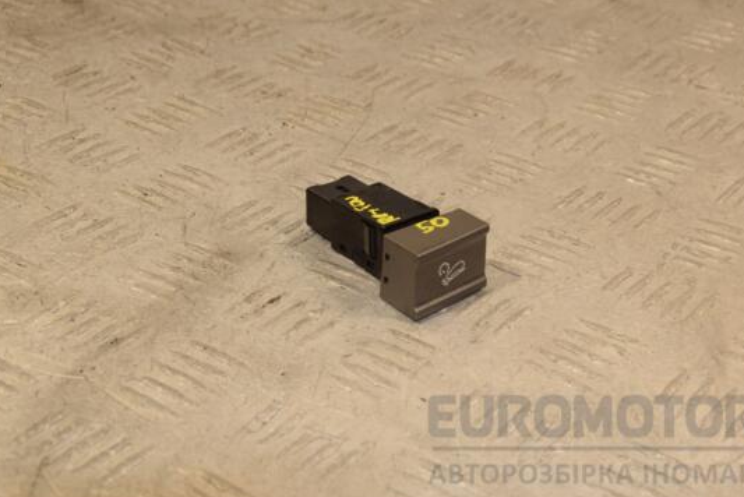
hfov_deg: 25.0
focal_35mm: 81
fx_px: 1675
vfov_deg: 16.9
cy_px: 230
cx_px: 402
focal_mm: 48
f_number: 9
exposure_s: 1/200
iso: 800
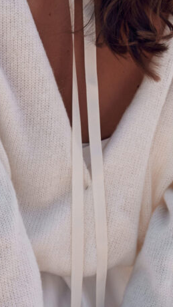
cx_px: 40
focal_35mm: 153
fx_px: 1247
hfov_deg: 7.9
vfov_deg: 14.0
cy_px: 150
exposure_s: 1/200
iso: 200
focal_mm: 41
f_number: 7.1
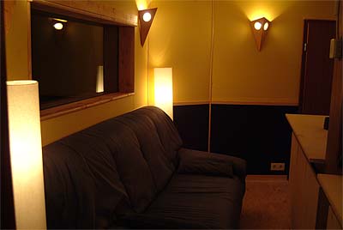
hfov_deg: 49.5
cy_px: 115
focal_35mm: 39
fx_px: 372
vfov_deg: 34.3
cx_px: 172
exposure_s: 1/10
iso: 400
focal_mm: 26
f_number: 4
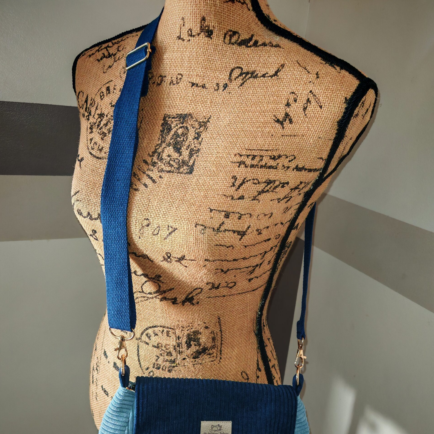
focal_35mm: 32
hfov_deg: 51.1
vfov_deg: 50.2
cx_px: 216
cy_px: 289
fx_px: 454
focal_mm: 6.67
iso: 640
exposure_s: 1/33
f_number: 1.9
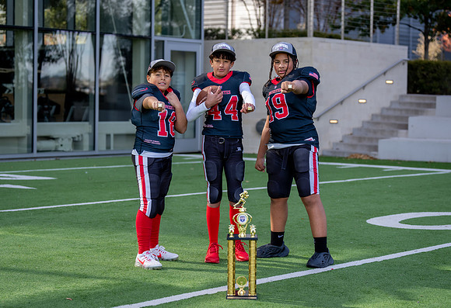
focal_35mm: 84
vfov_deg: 16.5
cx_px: 216
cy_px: 141
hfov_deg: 23.9
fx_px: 1065
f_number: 2.8
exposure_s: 1/500
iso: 100
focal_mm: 70
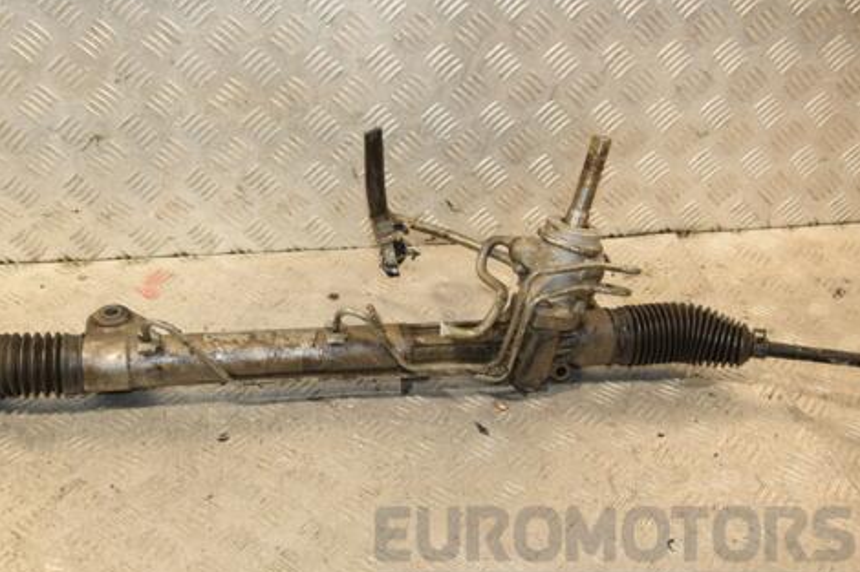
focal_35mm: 46
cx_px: 340
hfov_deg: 42.5
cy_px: 291
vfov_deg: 29.2
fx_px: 1098
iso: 800
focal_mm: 24
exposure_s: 1/200
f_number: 6.3
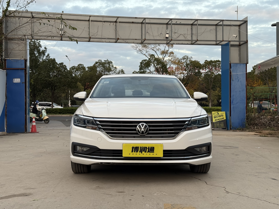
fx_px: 387
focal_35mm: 48
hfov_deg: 39.7
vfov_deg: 30.3
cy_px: 104
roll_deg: +0.1
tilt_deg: +2.0
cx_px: 140
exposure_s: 1/173
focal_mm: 6.76
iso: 64
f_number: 1.78
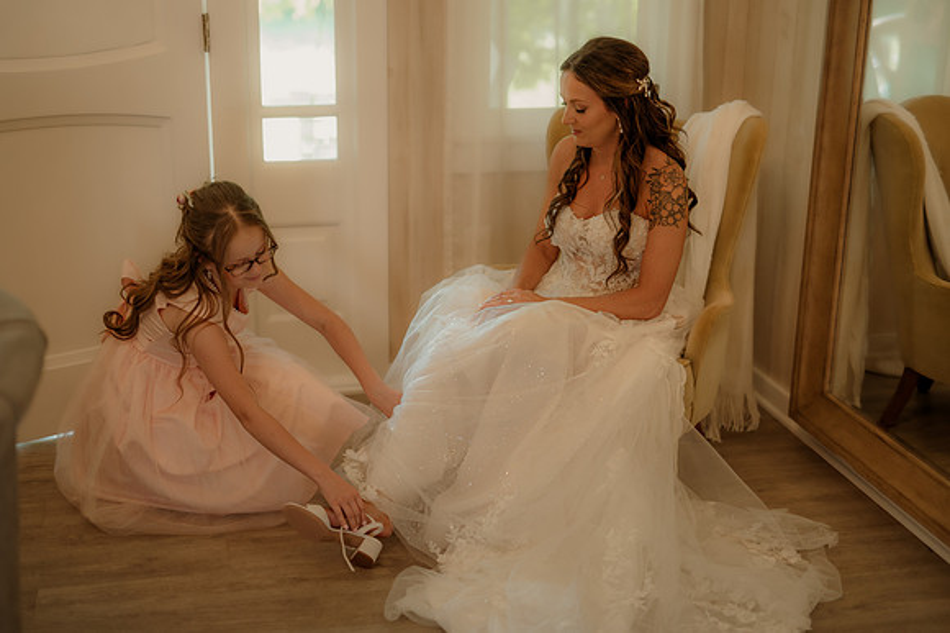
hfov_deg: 39.4
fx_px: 1327
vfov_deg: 26.8
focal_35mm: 50
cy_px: 316
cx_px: 475
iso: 400
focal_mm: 50
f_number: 1.4
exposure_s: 1/200
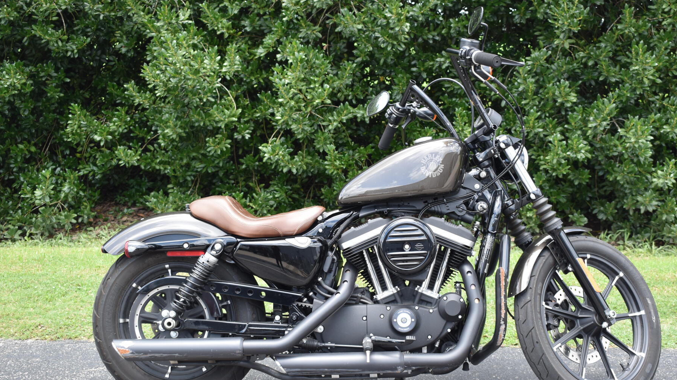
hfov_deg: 40.8
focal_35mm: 51
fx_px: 908
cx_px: 373
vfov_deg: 23.7
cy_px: 213
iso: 320
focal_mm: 29
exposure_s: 1/250
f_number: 5.6
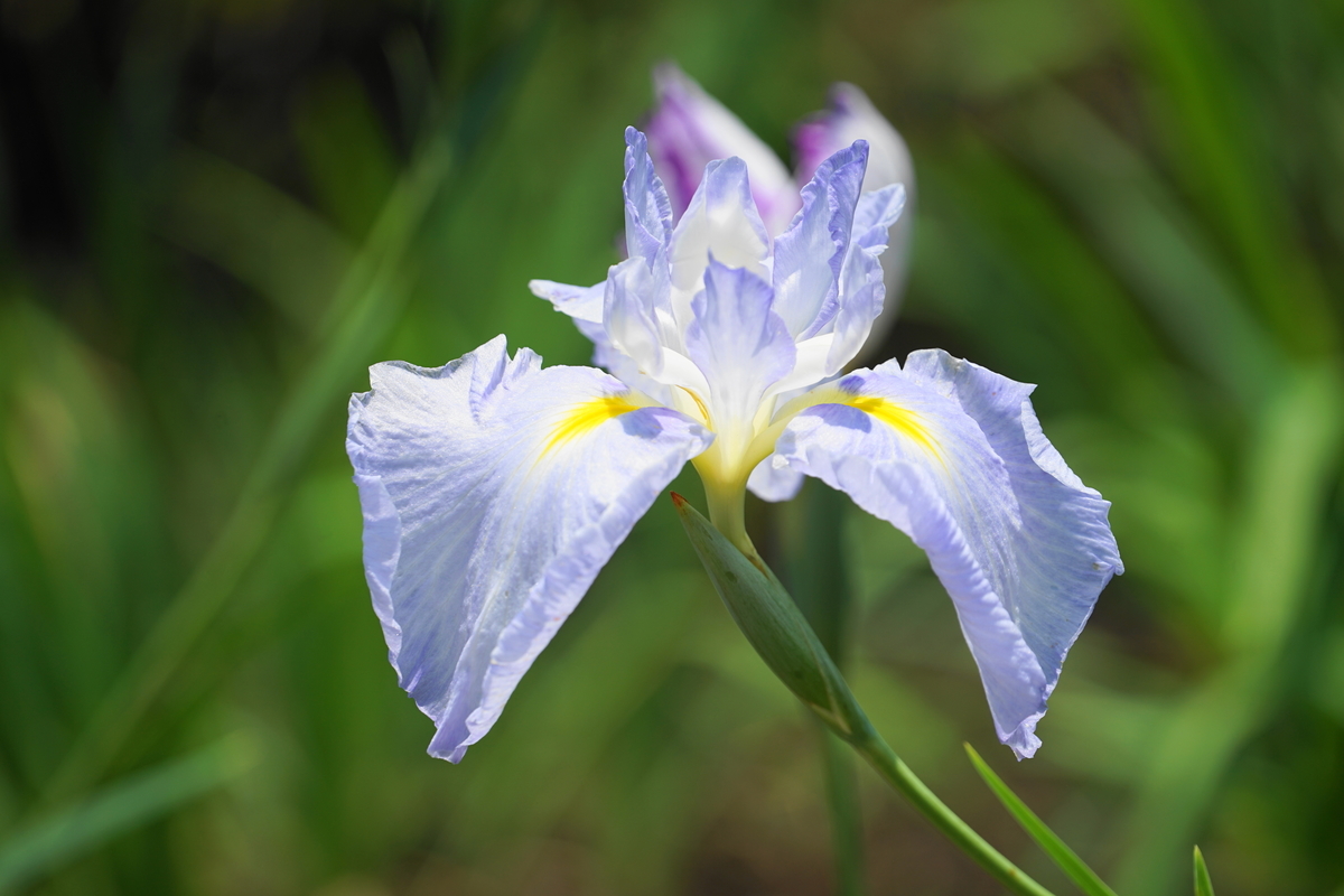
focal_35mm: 300
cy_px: 448
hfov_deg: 6.9
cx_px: 672
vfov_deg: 4.6
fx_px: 11199
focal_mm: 300
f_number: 6.3
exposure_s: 1/500
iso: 100
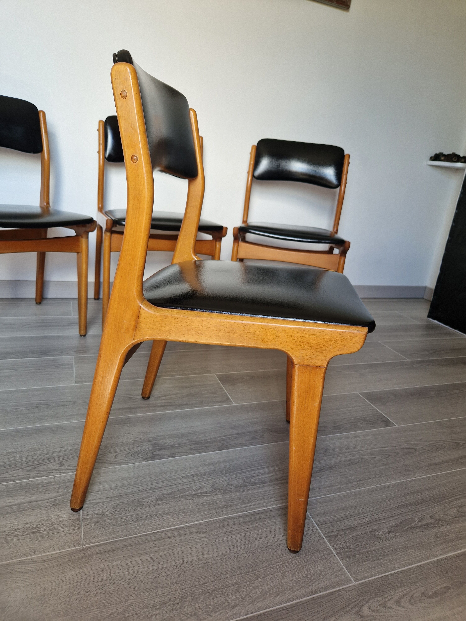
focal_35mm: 23
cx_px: 233
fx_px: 413
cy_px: 310
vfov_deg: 73.9
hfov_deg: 58.9
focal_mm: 5.4
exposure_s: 1/180
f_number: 1.8
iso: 80
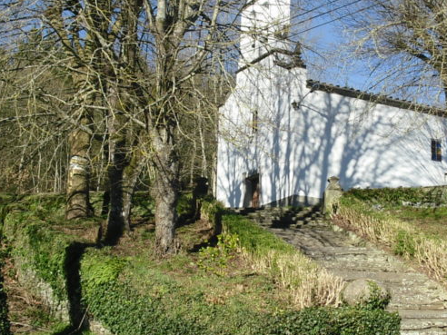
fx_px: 968
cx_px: 312
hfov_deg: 25.8
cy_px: 159
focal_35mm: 75
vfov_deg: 19.6
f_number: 7.8
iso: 80
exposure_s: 1/100
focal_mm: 6.3
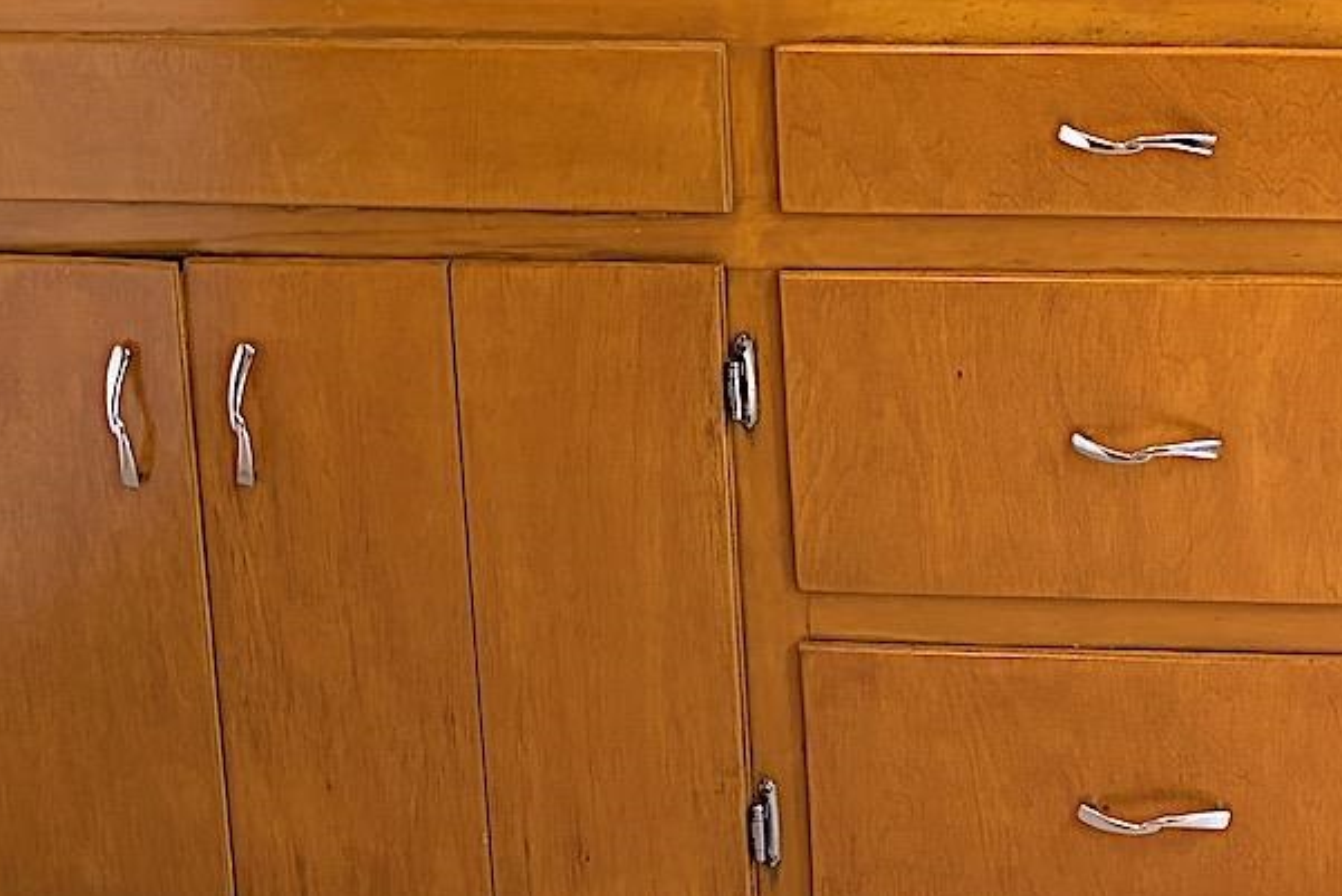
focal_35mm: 81
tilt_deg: -9.0
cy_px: -496
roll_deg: -0.1
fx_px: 3020
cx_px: 1224
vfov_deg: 15.4
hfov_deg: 24.3
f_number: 1.6
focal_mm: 5.96
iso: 125
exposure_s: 1/120
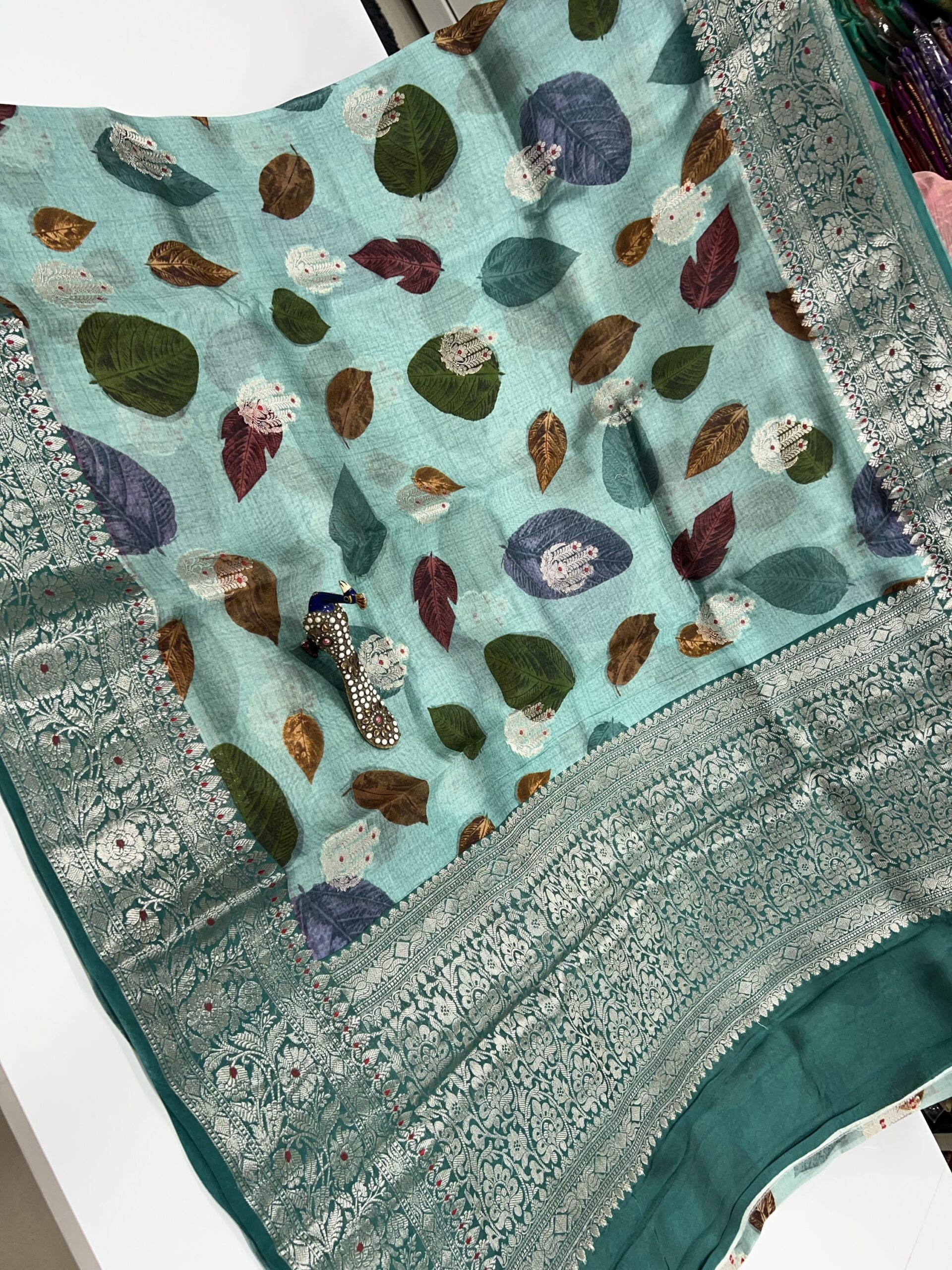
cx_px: 476
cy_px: 635
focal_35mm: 26
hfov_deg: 53.1
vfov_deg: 67.3
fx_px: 953
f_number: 1.5
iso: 50
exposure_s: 1/100
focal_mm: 5.7
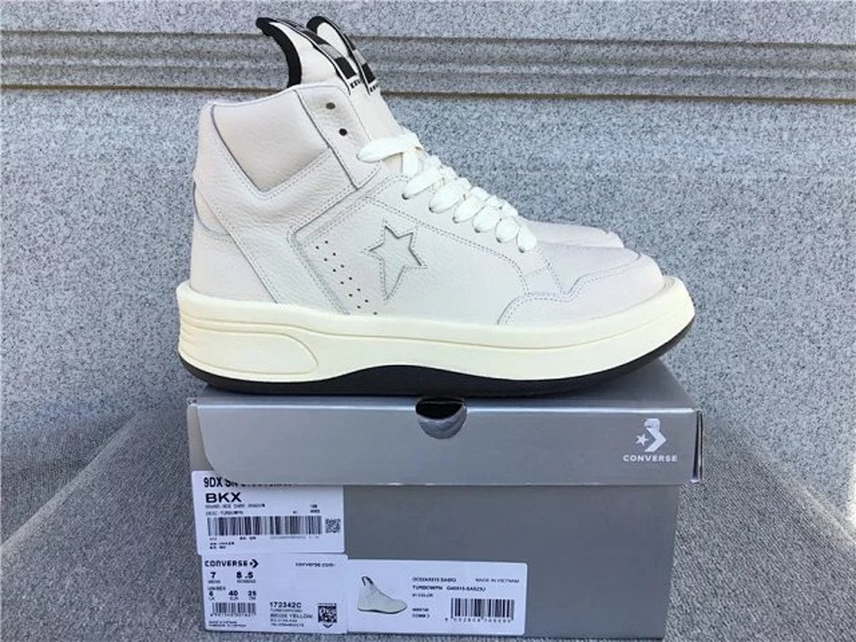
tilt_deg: -14.5
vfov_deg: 45.4
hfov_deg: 58.4
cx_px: 428
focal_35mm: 31
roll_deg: -0.7
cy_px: 321
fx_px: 767
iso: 25
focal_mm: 3.3
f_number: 2.4
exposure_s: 1/727
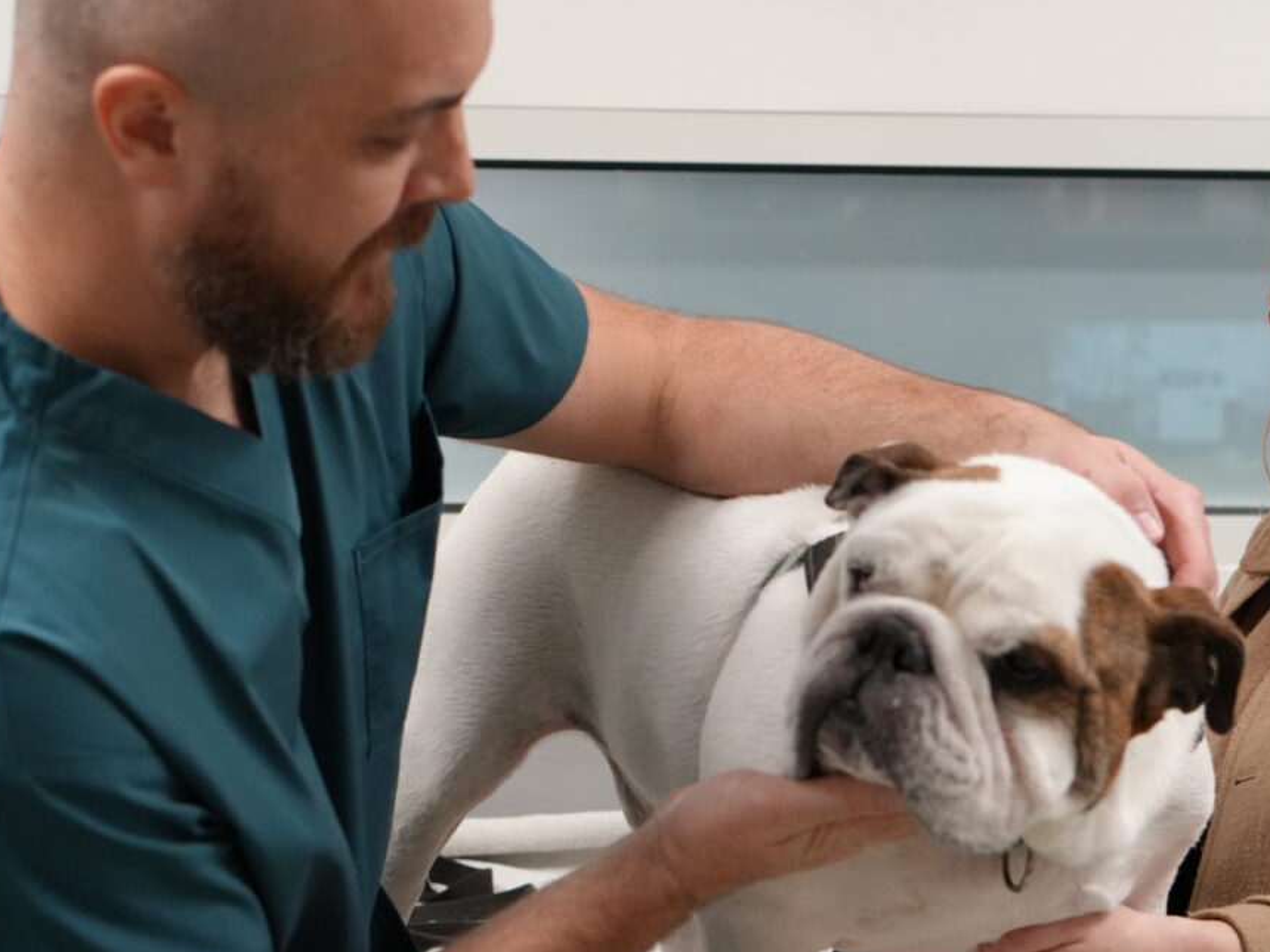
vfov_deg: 17.2
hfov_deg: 22.8
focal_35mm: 86
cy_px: 477
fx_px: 3155
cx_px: 670
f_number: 4
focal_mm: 50
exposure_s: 1/160
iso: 3200
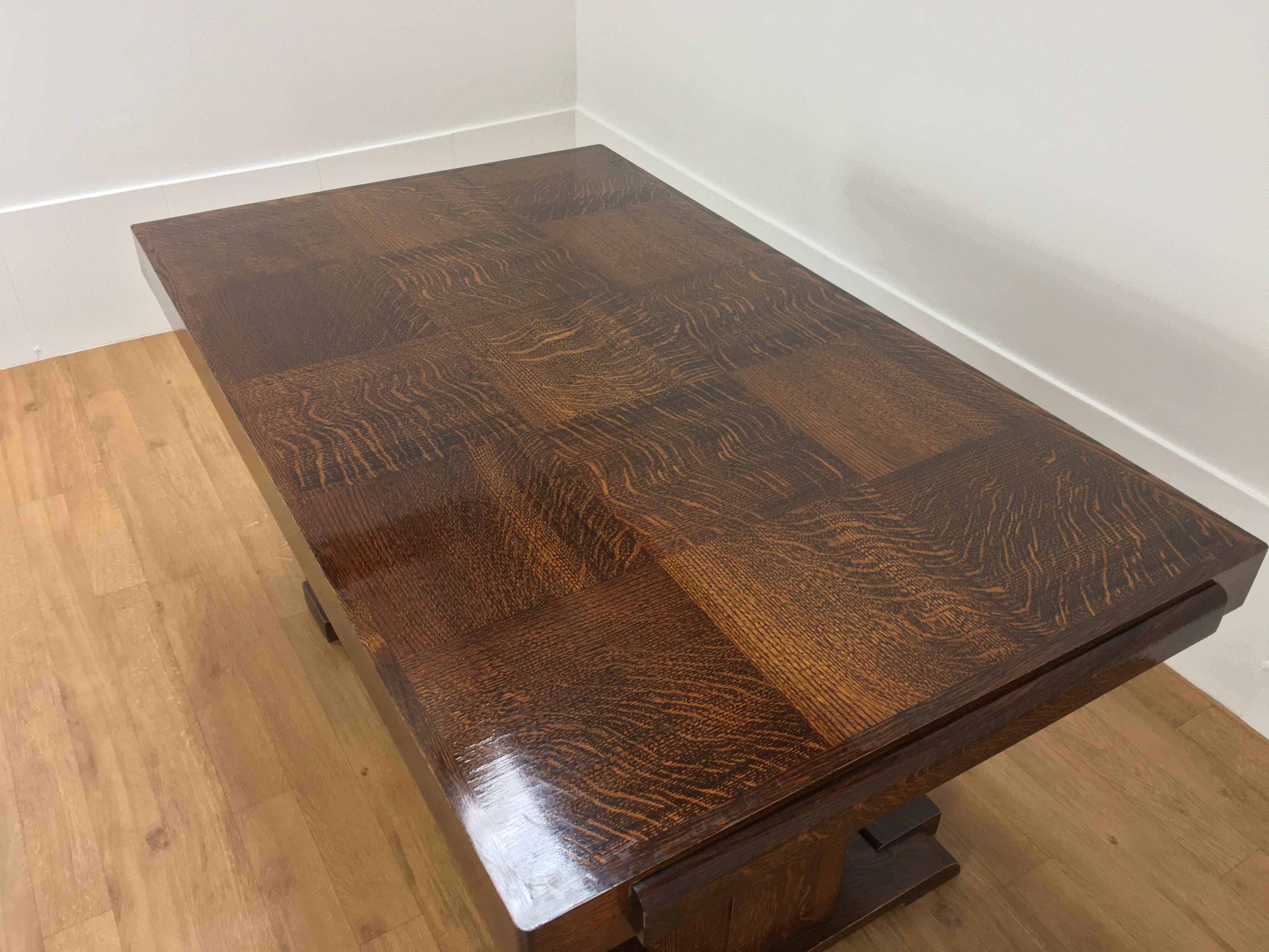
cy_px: 476
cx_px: 634
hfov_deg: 61.7
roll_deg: -1.1
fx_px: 1063
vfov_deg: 48.2
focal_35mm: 29
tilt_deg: -36.1
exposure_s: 1/33
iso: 50
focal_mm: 4.15
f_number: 2.2
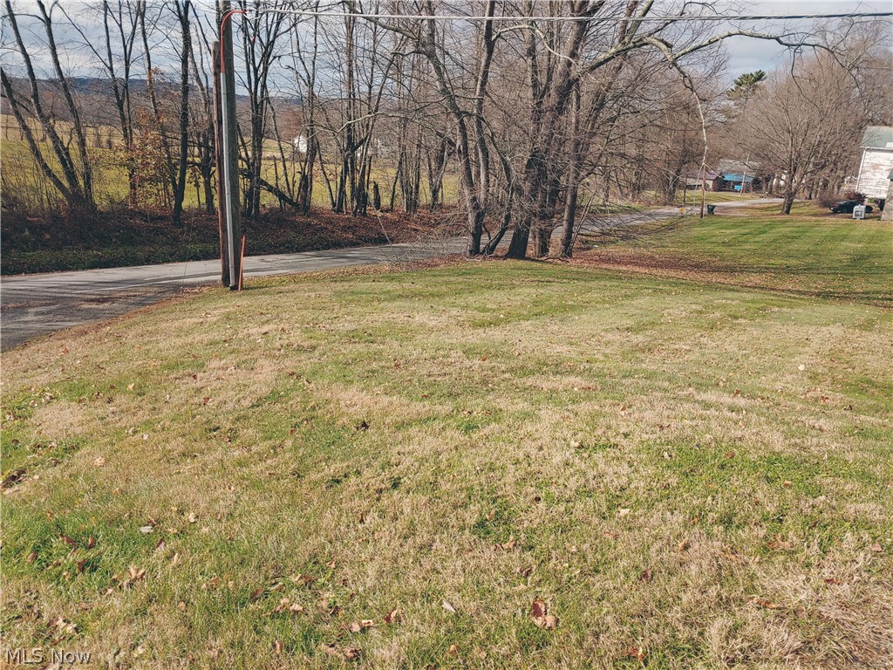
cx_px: 446
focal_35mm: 25
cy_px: 335
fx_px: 645
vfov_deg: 54.9
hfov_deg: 69.4
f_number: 1.5
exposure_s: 1/1587
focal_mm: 4.23
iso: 50
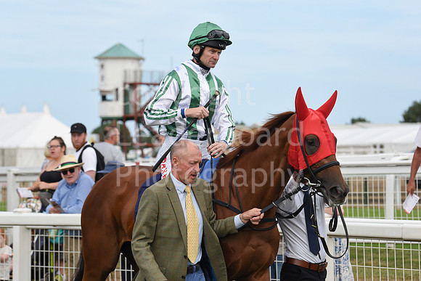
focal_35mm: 130
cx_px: 210
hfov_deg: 15.8
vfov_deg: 10.6
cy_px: 140
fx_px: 1521
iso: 400
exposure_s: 1/1600
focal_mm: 130
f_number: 5.6
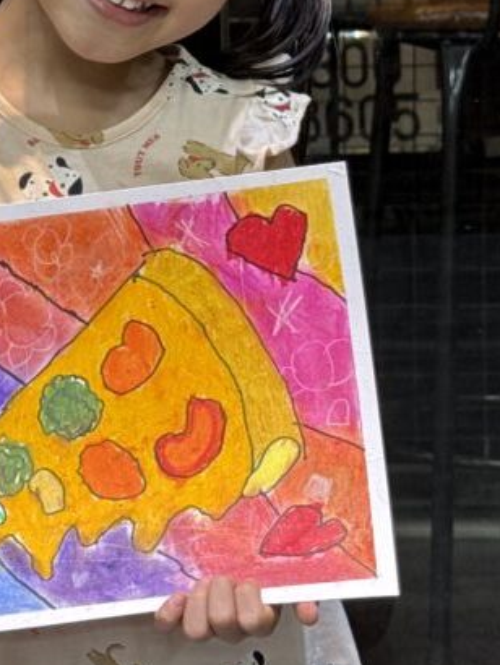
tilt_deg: -5.6
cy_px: 70
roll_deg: +0.9
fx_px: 2251
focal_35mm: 117
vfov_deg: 16.6
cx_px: 75
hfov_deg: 12.6
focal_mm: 6.76
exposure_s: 1/50
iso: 80
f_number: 1.78
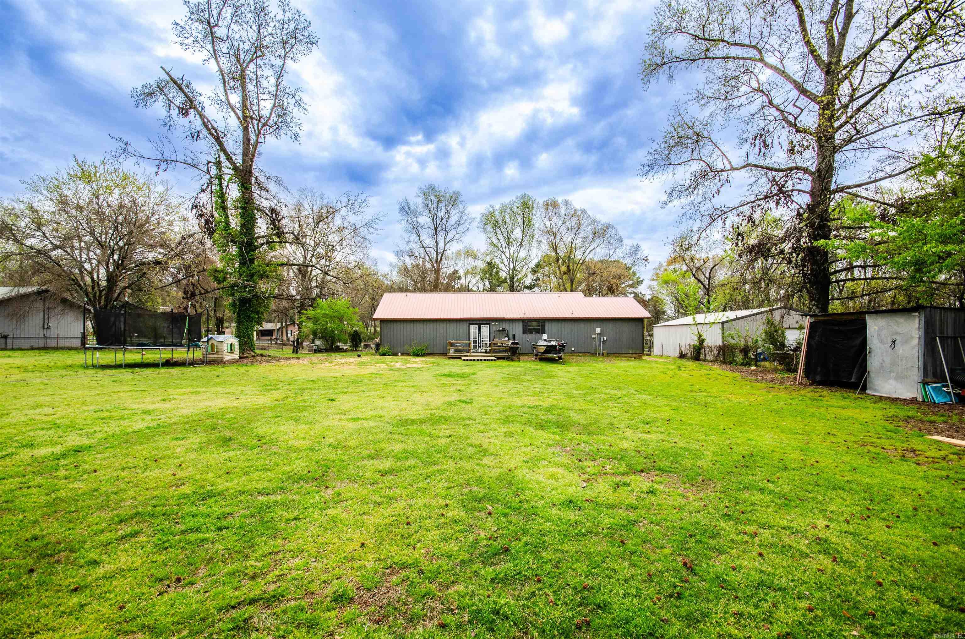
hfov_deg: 100.5
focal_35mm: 15
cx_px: 482
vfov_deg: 77.1
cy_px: 320
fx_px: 401
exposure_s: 1/320
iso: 200
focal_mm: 10
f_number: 9
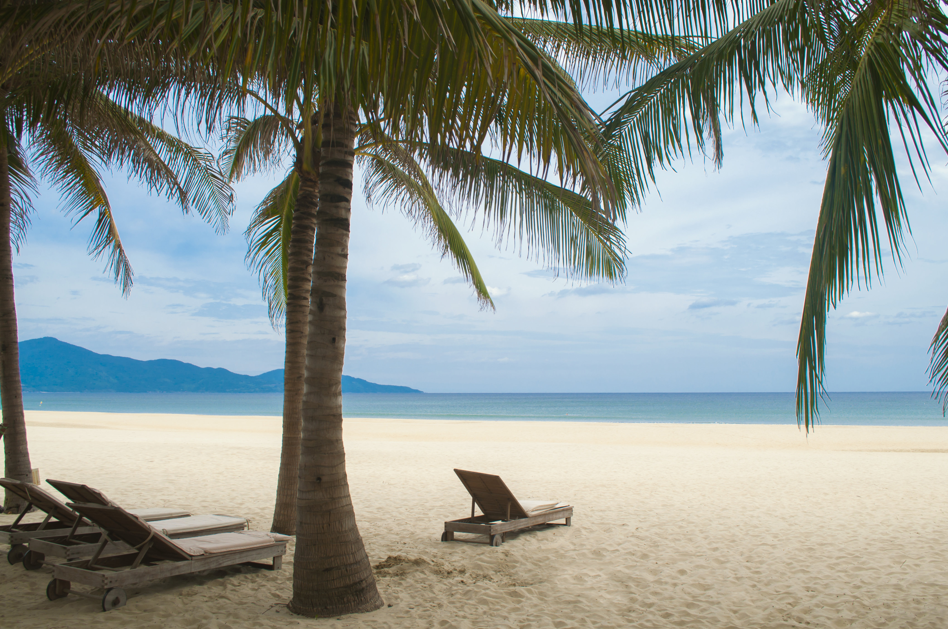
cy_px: 320
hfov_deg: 55.8
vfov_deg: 38.8
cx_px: 484
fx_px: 894
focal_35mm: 34
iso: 100
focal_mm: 22
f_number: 9
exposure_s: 1/250
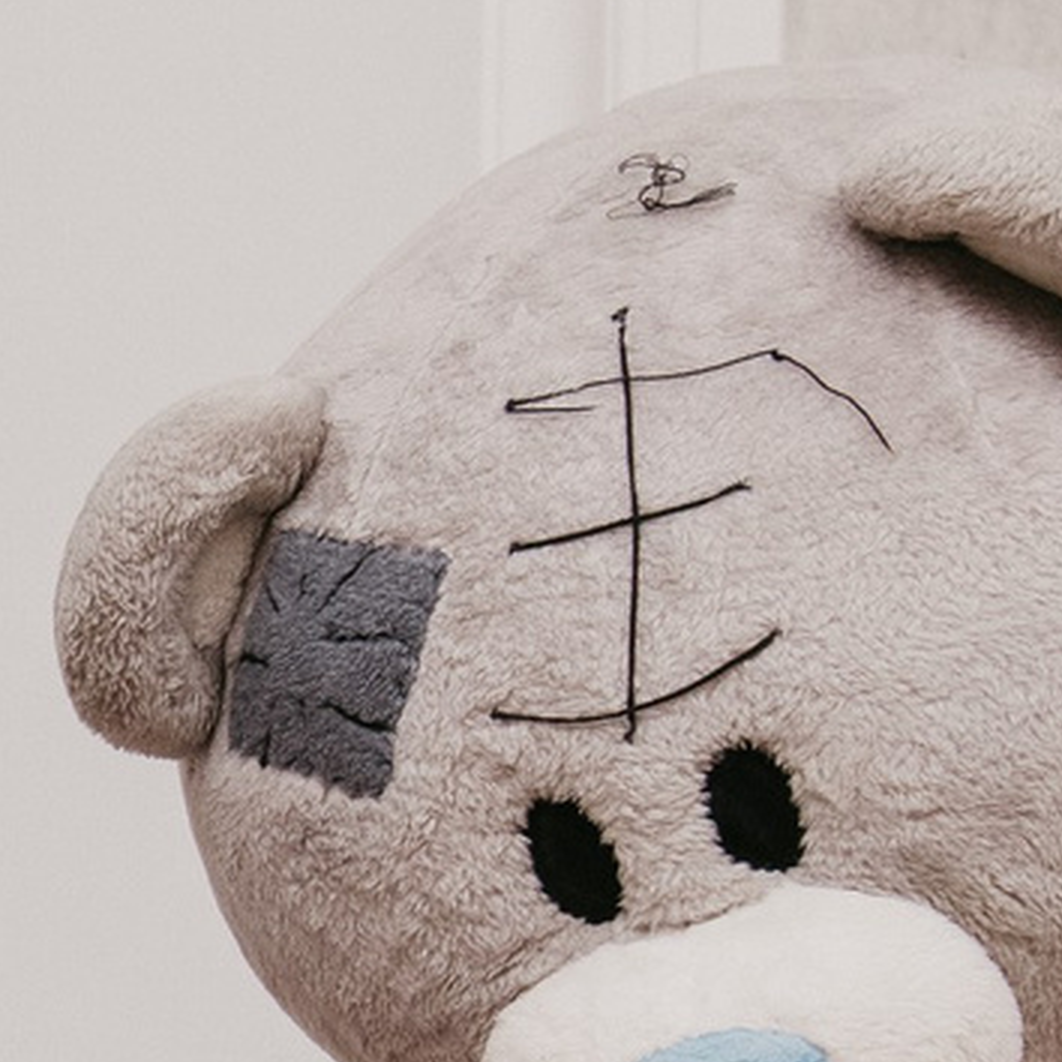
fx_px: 7983
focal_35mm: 230
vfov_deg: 7.6
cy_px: 1044
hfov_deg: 7.5
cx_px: -587
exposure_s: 1/160
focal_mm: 35
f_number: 4
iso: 320
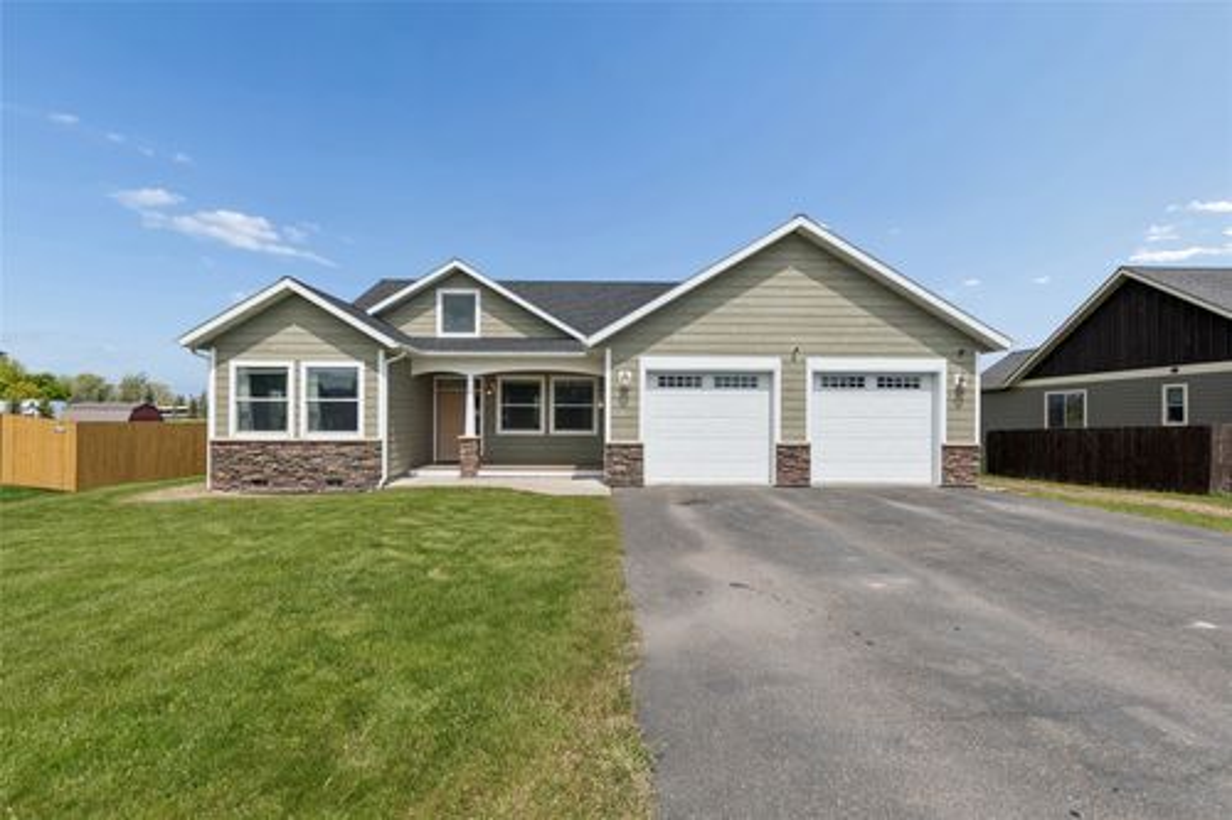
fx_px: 513
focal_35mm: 15
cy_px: 410
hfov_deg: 100.4
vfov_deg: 77.3
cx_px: 616
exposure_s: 1/1000
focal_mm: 10
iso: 100
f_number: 6.3
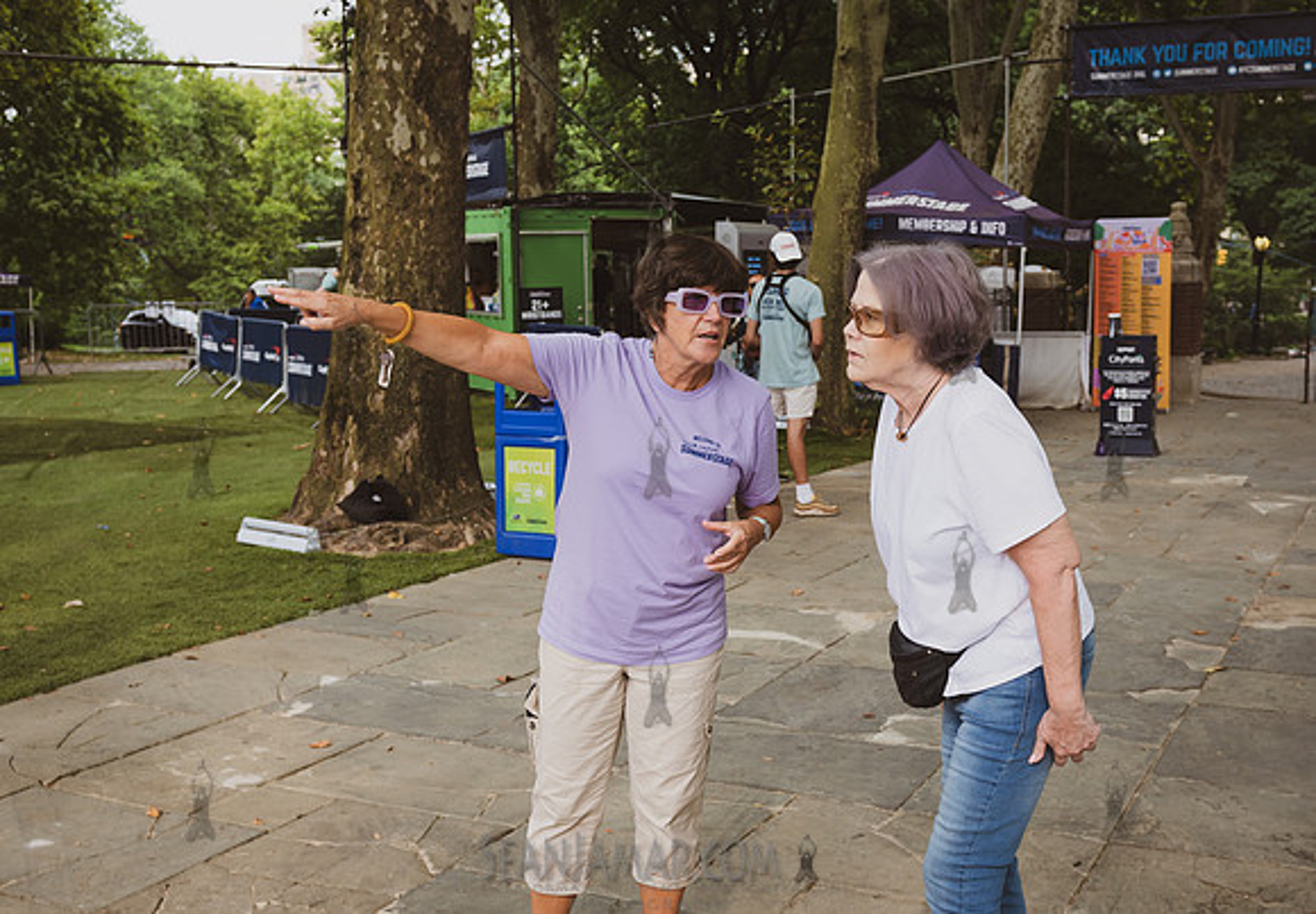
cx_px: 734
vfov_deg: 34.1
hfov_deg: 47.6
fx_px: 1490
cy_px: 494
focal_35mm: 40
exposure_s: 1/320
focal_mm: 29
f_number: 4
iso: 200
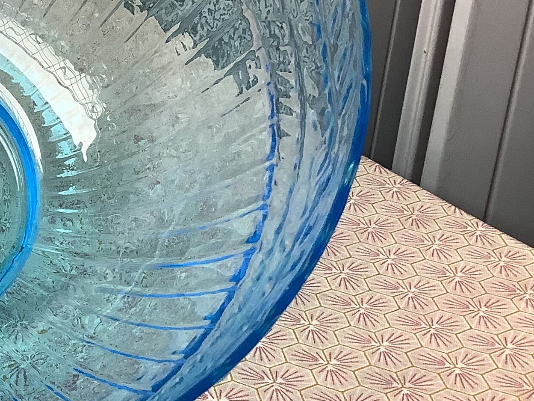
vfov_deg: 18.0
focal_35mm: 81
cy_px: 67
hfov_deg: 22.1
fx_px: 1250
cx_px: -125
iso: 80
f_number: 2.4
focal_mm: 3.3
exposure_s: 1/100
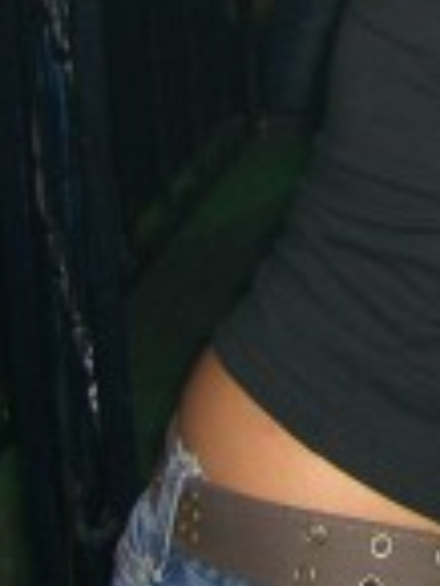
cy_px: -311
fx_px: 2657
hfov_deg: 8.8
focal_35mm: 157
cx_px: 969
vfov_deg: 12.0
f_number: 2.8
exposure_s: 1/60
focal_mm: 7.9
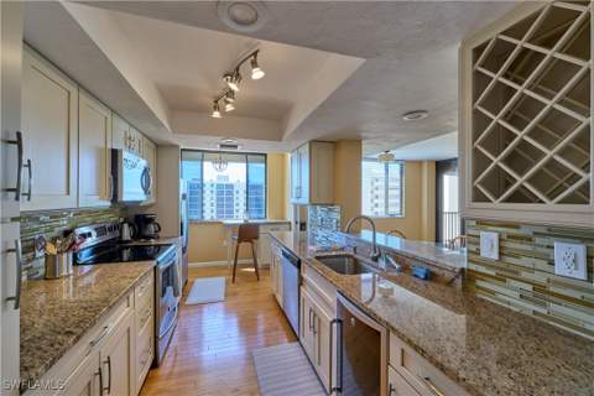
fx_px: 231
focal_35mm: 14
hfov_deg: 104.3
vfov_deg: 81.2
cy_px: 198
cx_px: 297
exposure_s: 1/3.23
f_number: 14
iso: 200
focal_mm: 14
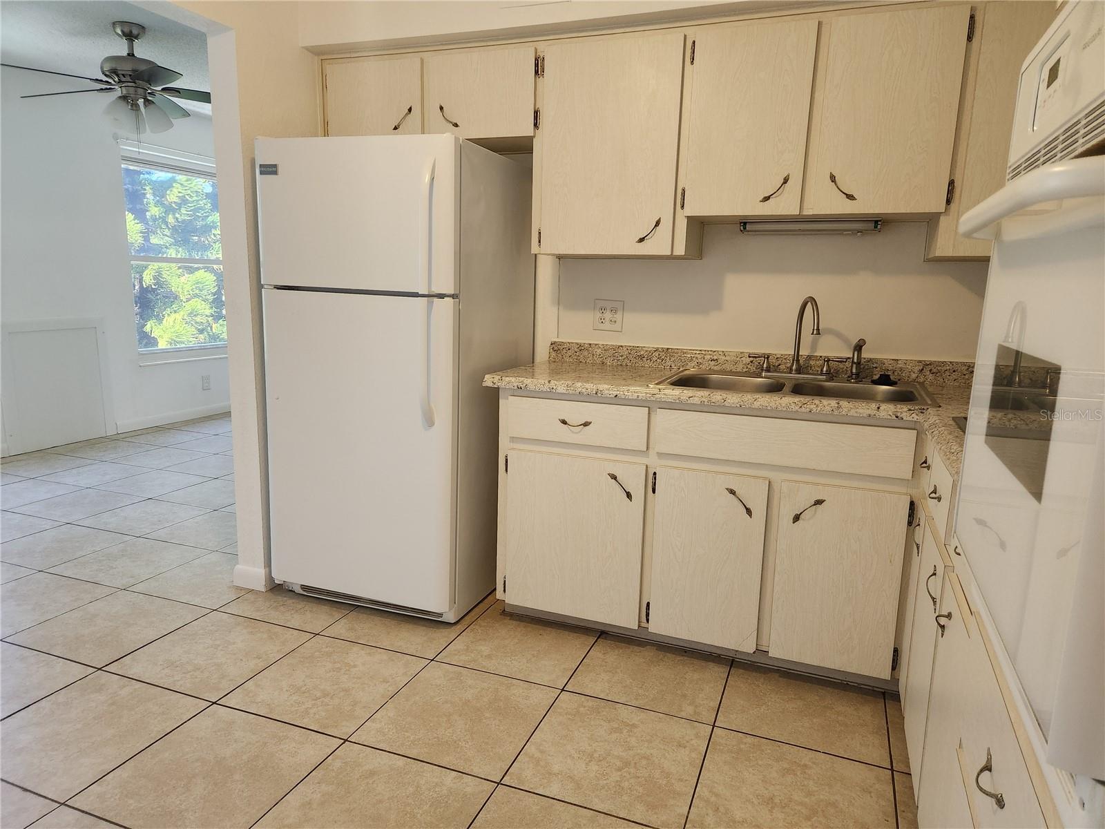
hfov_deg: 73.9
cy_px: 414
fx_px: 734
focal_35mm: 23
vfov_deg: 58.9
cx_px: 552
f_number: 1.8
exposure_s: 1/120
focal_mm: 5.4
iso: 400
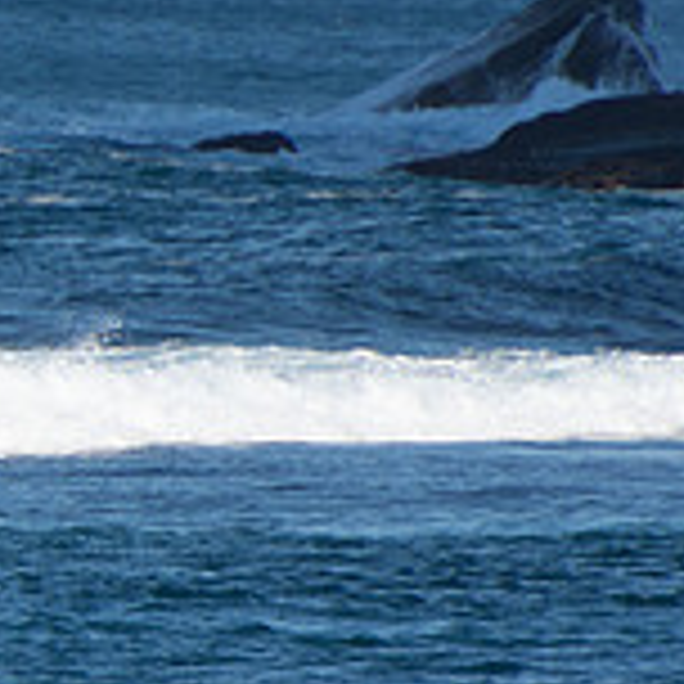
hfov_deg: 0.9
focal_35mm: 1952
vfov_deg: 0.9
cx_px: -513
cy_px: 425
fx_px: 43638
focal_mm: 400
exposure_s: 1/1250
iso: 280
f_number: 5.6
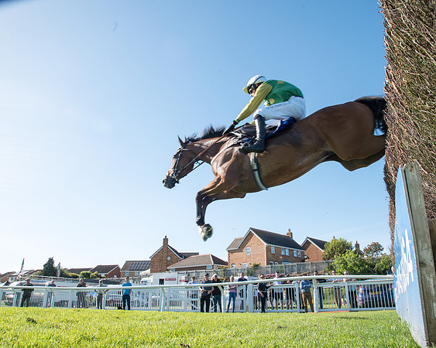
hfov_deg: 64.0
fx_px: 349
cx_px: 218
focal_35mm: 27
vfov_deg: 53.1
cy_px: 174
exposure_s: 1/800
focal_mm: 24
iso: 500
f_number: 8
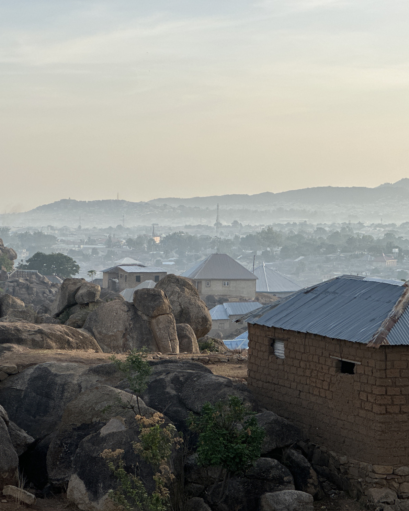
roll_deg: -0.9
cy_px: 257
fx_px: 1528
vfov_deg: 19.0
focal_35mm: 101
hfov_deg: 15.2
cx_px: 116
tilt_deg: -2.0
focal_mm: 9
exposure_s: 1/449
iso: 32
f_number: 2.8
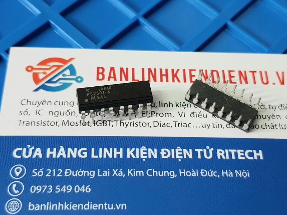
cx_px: 144
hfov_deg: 67.3
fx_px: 216
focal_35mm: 26
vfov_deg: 53.1
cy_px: 108
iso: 160
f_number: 1.7
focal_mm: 4.3
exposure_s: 1/33
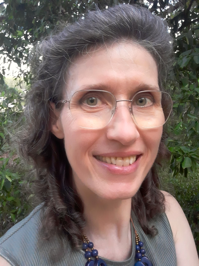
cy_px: 133
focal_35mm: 32
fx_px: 245
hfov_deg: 44.2
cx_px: 100
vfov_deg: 56.8
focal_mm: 2.66
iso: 250
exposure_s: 1/40
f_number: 2
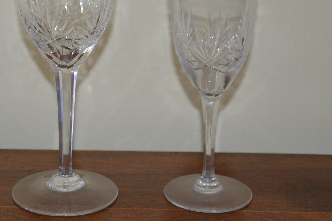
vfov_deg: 13.1
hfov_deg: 19.6
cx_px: 115
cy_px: 42
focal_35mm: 104
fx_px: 959
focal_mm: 40
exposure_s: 1/60
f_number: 4.5
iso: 500
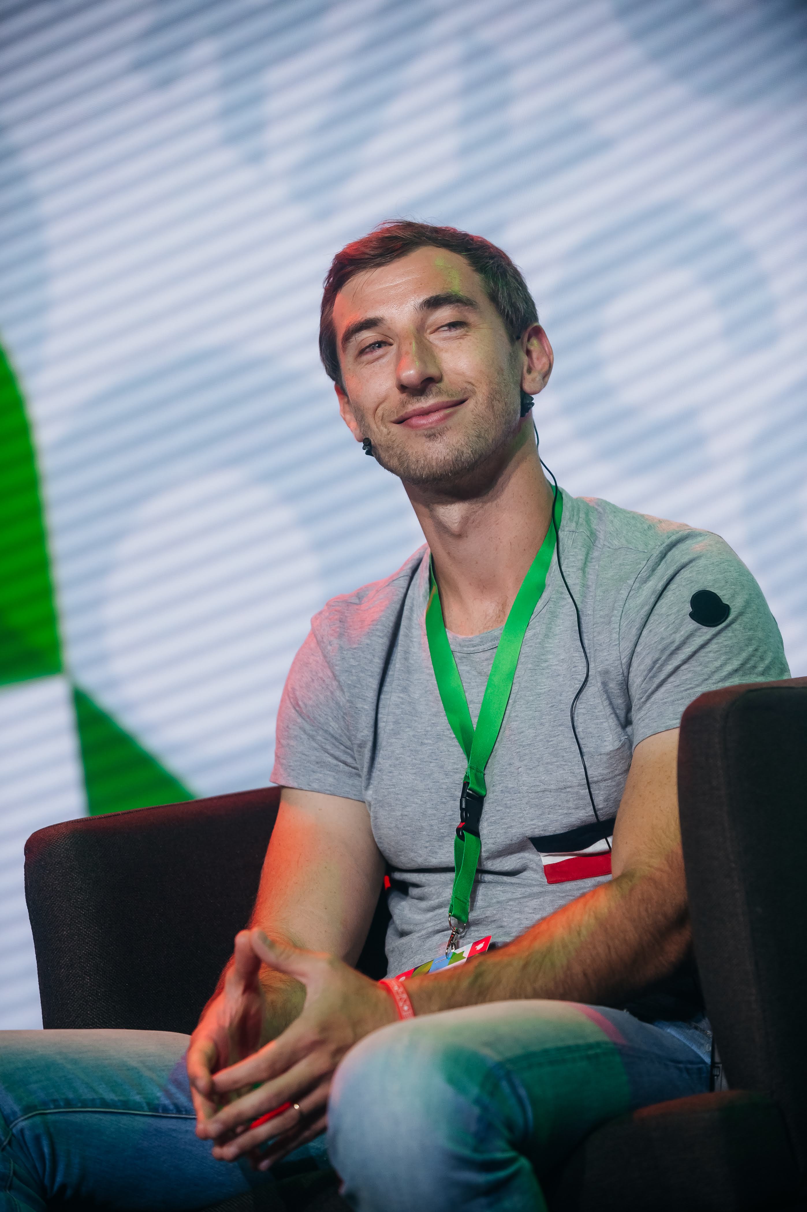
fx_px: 4040
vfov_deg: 17.1
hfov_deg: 11.4
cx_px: 404
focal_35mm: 120
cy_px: 606
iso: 2500
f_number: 4.5
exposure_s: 1/800
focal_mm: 120
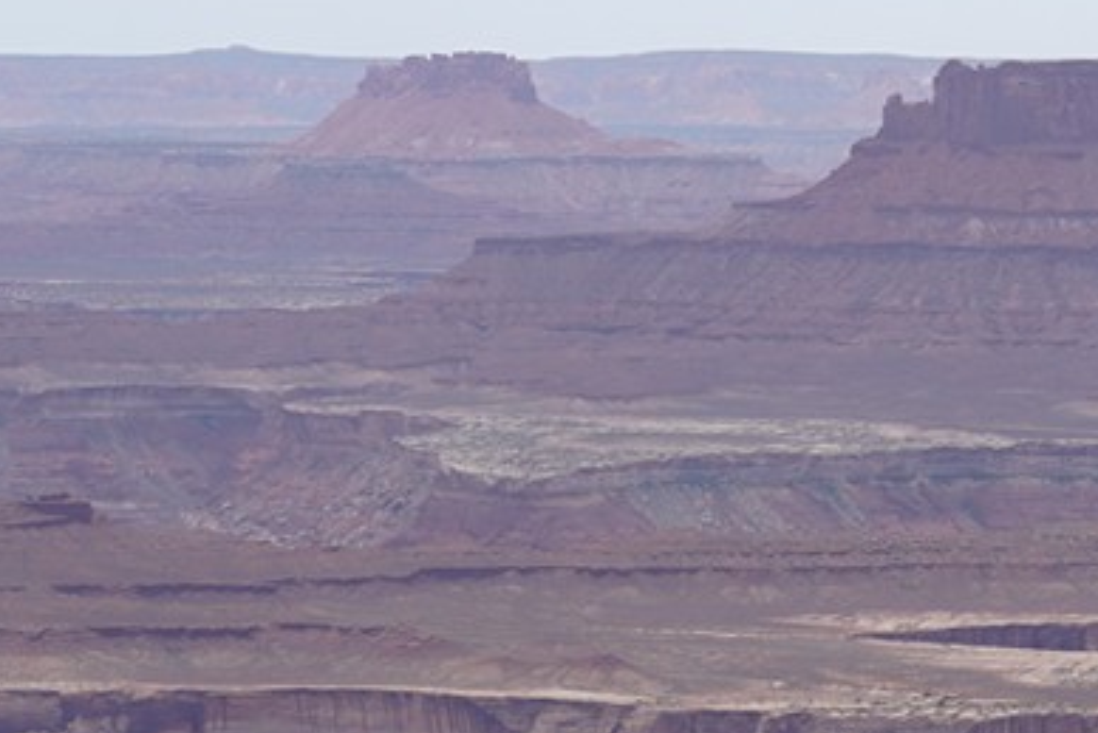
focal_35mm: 309
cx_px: 1947
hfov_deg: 6.5
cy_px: 1624
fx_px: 9428
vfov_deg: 4.4
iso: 100
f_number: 14
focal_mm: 60
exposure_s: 1/100
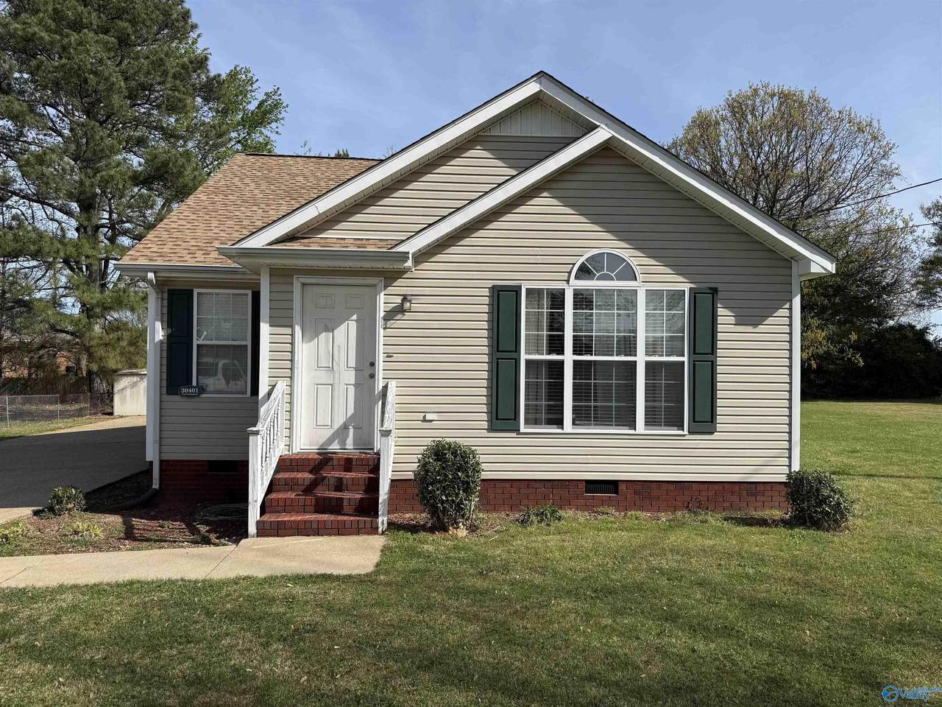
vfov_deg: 56.8
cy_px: 354
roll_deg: -1.8
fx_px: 653
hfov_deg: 71.6
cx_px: 471
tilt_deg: +0.7
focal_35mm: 24
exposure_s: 1/4975
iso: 80
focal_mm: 6.76
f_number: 1.78
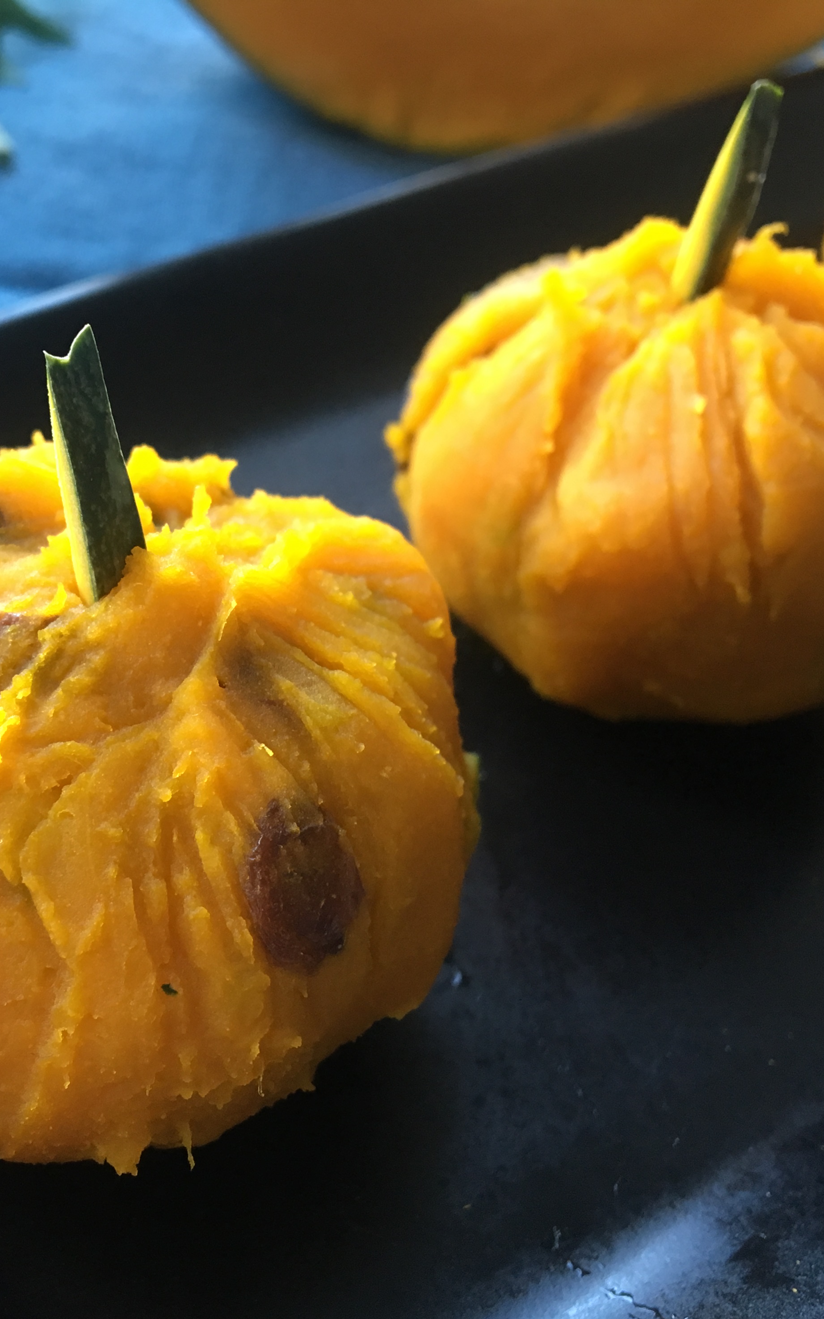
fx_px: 1509
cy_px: 675
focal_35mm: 42
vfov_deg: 47.2
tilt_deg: -44.3
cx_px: 193
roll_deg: -4.5
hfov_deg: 30.0
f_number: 2.2
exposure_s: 1/33
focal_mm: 4.15
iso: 125
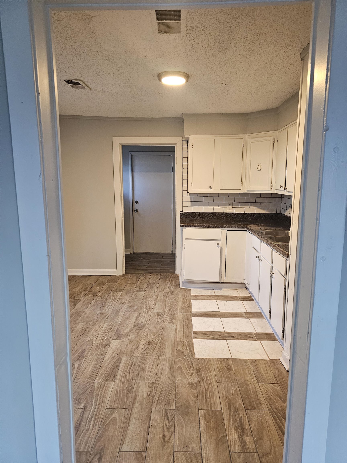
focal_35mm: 23
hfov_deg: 58.9
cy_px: 232
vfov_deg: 73.9
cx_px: 174
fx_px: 307
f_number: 1.7
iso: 640
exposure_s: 1/120
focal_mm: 6.3
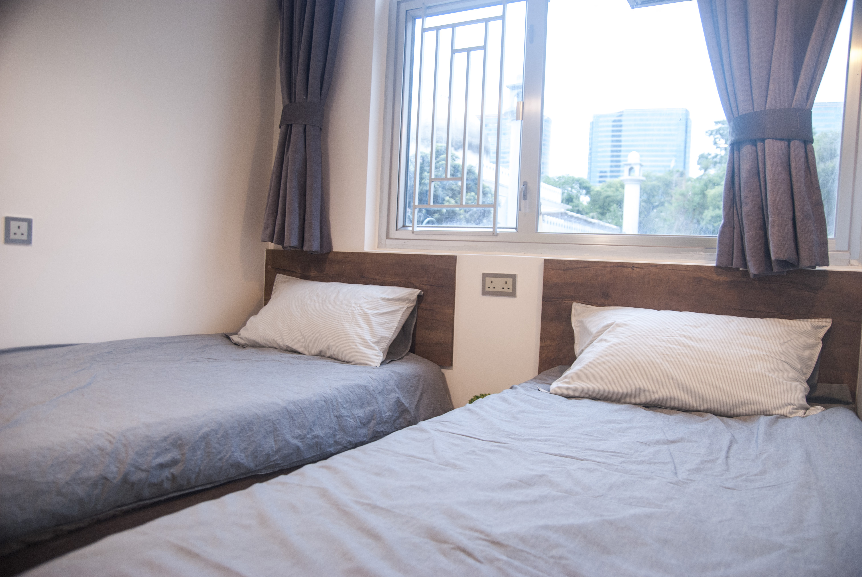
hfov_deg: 70.4
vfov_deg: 50.5
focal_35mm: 26
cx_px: 431
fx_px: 611
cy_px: 288
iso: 200
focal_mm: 17
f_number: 2.8
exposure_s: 1/4
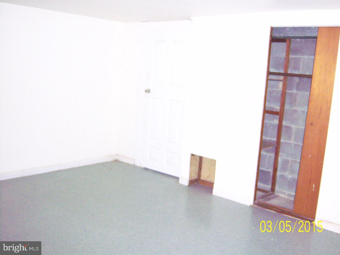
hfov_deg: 51.4
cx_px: 170
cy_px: 128
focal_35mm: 36
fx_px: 354
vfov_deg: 39.7
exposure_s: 1/60
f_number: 2.8
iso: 800
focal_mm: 7.5
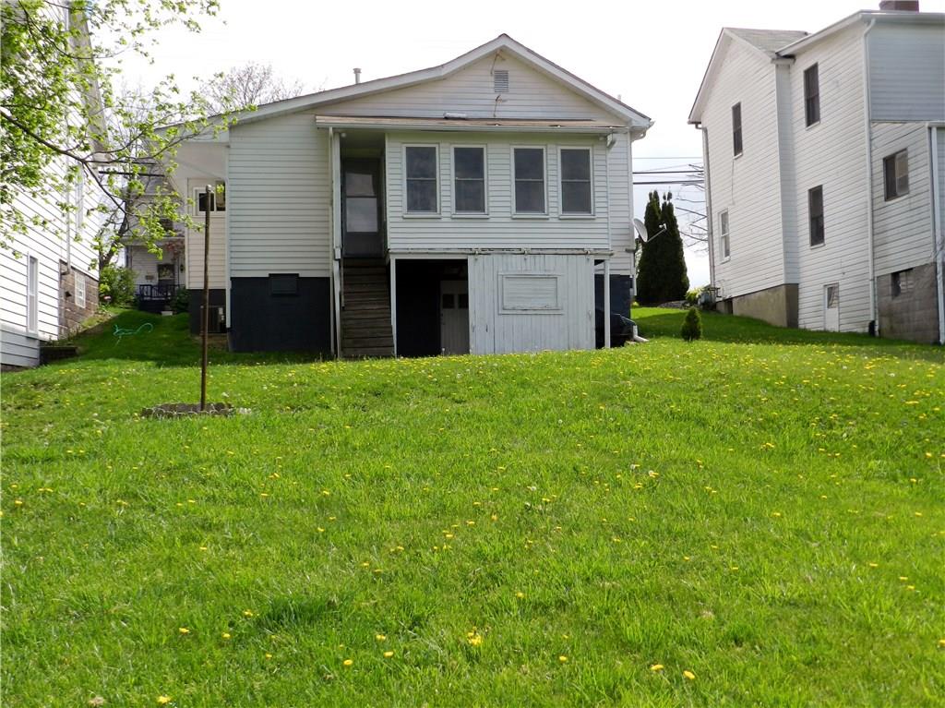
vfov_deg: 37.7
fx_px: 1037
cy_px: 354
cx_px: 472
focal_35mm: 38
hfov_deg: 49.0
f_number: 4
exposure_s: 1/800
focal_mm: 6.7
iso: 160
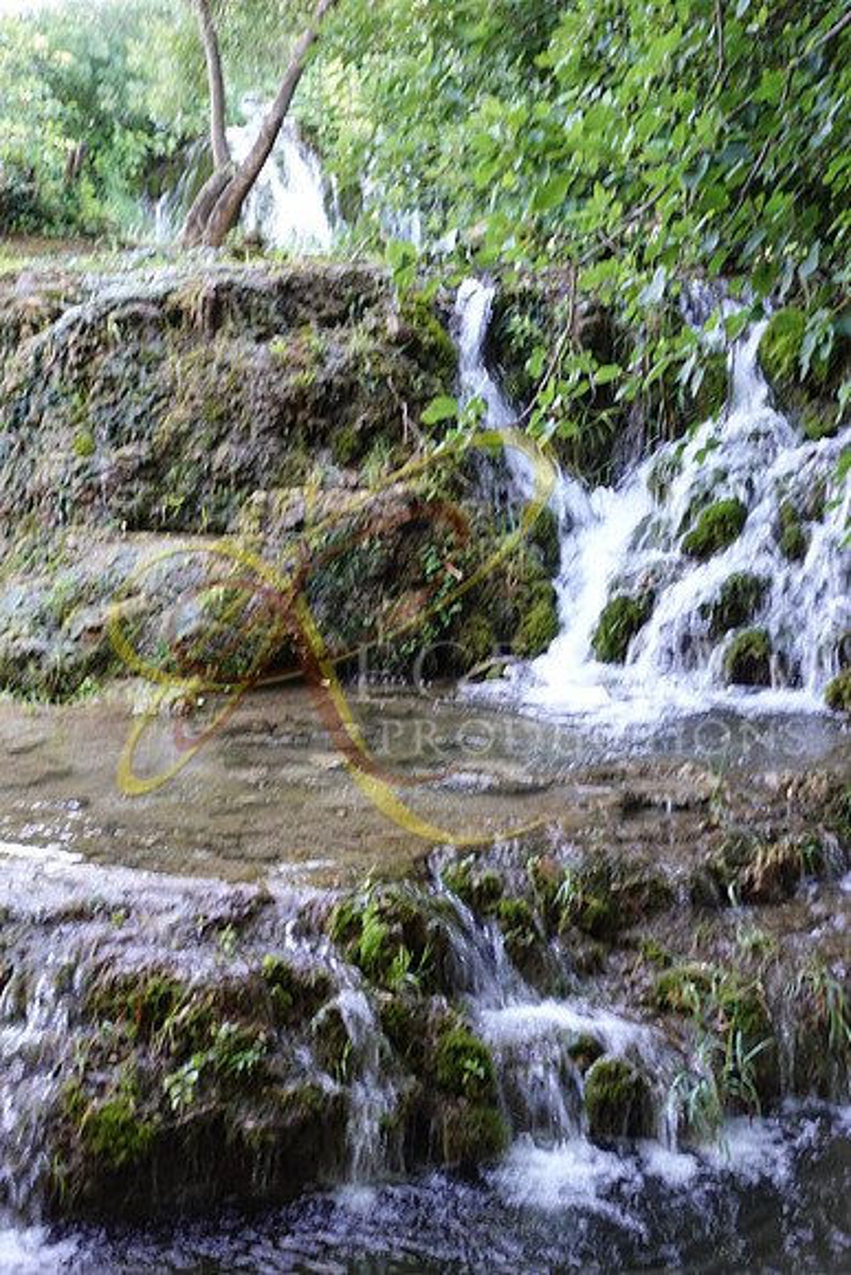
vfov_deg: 34.5
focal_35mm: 58
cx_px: 426
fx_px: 2055
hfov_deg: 23.4
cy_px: 638
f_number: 2.8
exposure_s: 1/60
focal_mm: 21.83
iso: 400
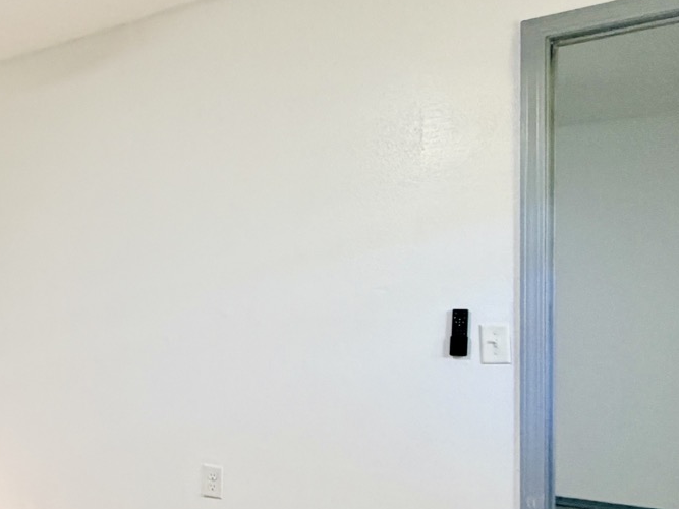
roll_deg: +1.6
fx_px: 843
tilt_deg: -1.1
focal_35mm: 43
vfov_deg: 33.3
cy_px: 345
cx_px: -44
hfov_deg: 37.6
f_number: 2.2
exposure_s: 1/60
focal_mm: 2.22
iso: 320
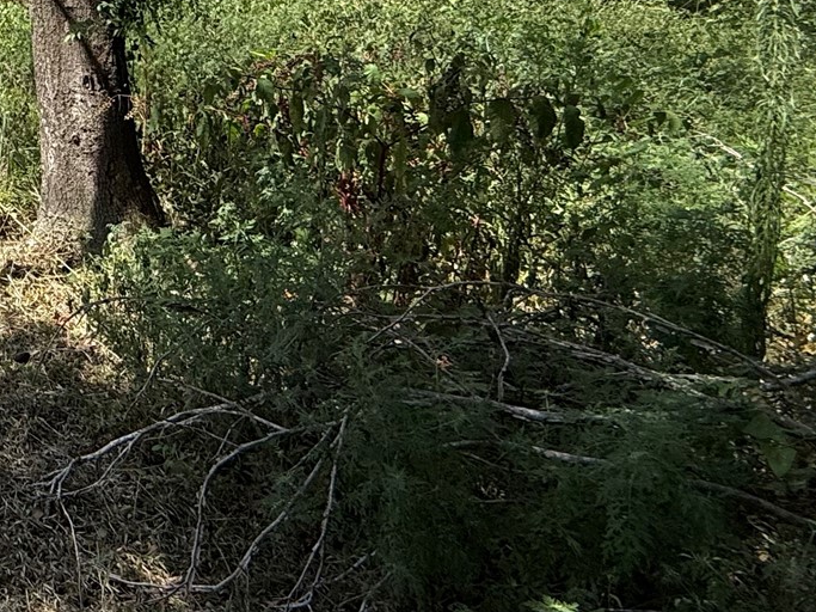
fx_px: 990
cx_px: -332
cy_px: 1
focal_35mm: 42
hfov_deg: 30.7
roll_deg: +0.6
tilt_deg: -3.5
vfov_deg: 31.7
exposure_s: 1/1087
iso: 50
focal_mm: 2.22
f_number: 2.2
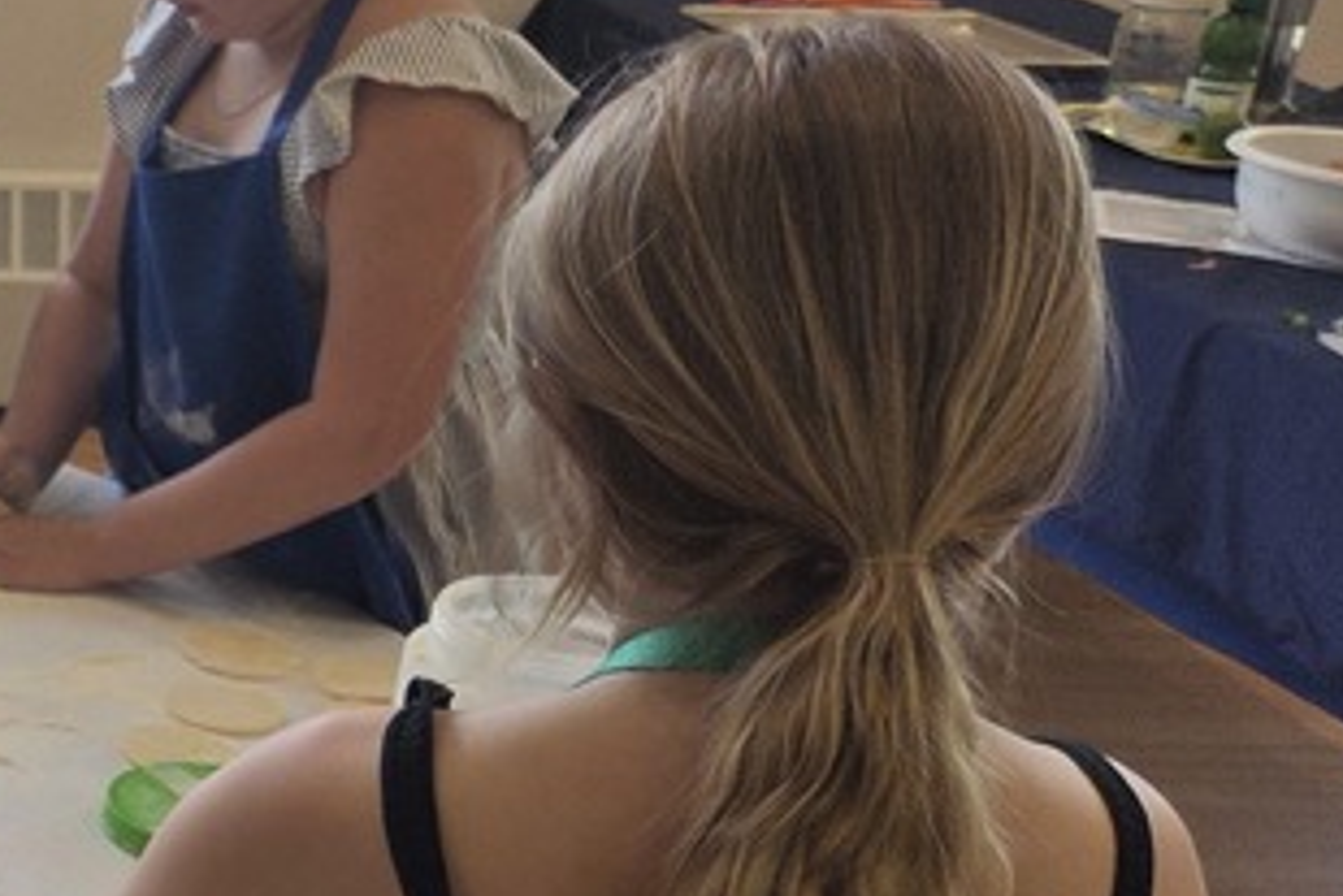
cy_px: 641
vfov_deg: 17.2
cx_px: -684
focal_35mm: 79
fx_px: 2948
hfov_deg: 21.4
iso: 32
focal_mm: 5.4
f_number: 1.8
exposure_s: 1/180
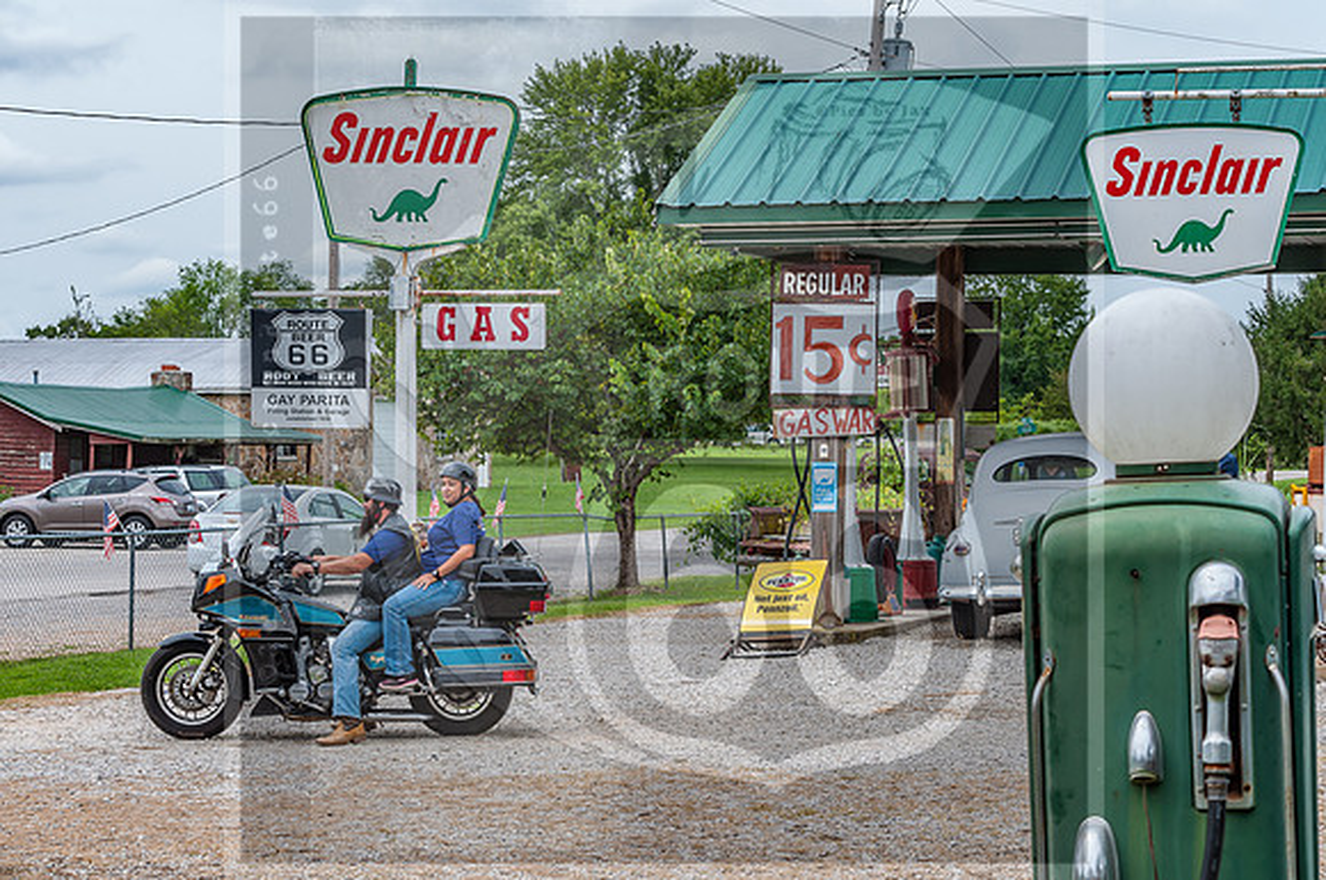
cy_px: 440
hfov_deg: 24.6
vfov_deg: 16.5
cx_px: 663
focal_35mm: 82
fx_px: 3034
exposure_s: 1/100
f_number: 10
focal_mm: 55
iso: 100
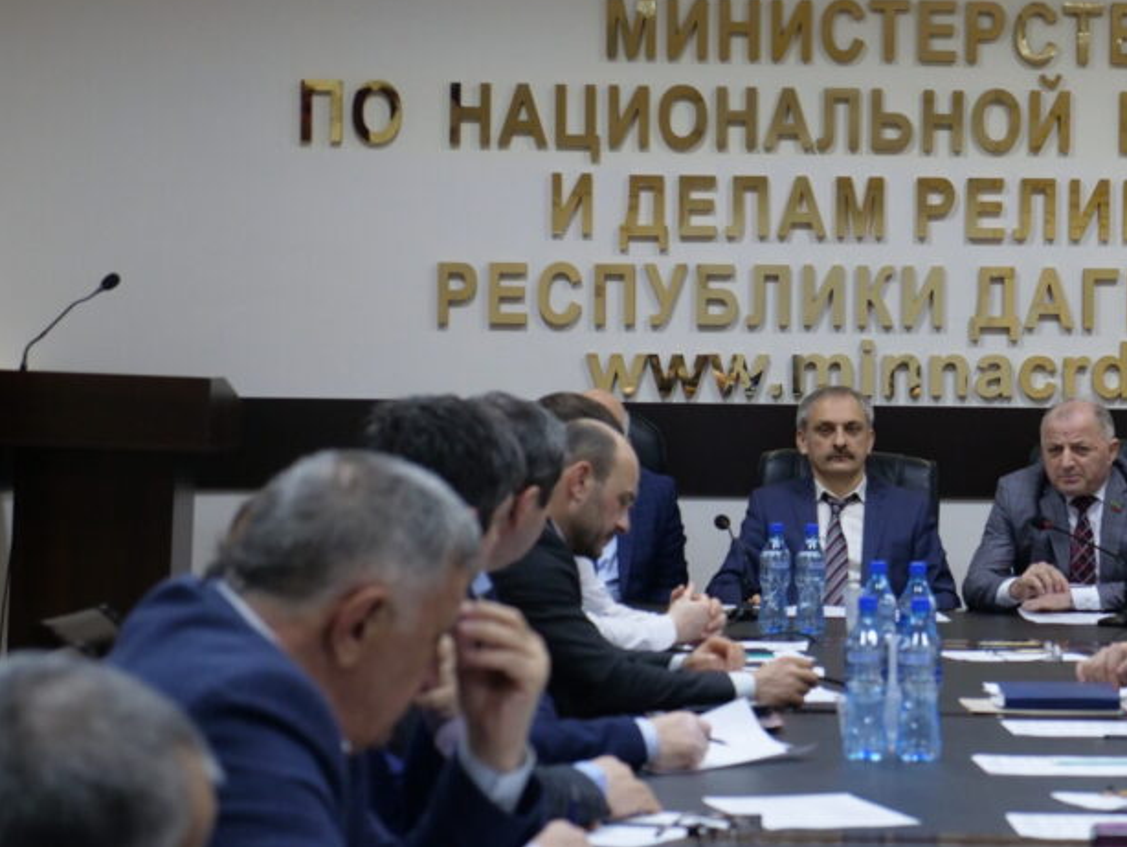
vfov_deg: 13.5
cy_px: 358
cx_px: 936
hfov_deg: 17.7
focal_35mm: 110
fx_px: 3583
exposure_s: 1/80
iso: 800
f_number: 2.8
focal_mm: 33
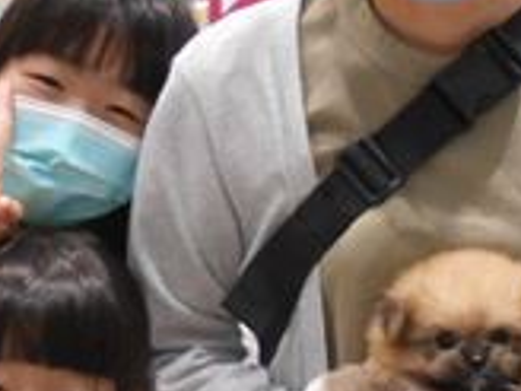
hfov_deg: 20.6
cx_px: 346
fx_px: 1430
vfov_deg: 15.6
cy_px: 229
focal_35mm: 95
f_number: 3.2
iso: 320
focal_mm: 4.6
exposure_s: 1/30
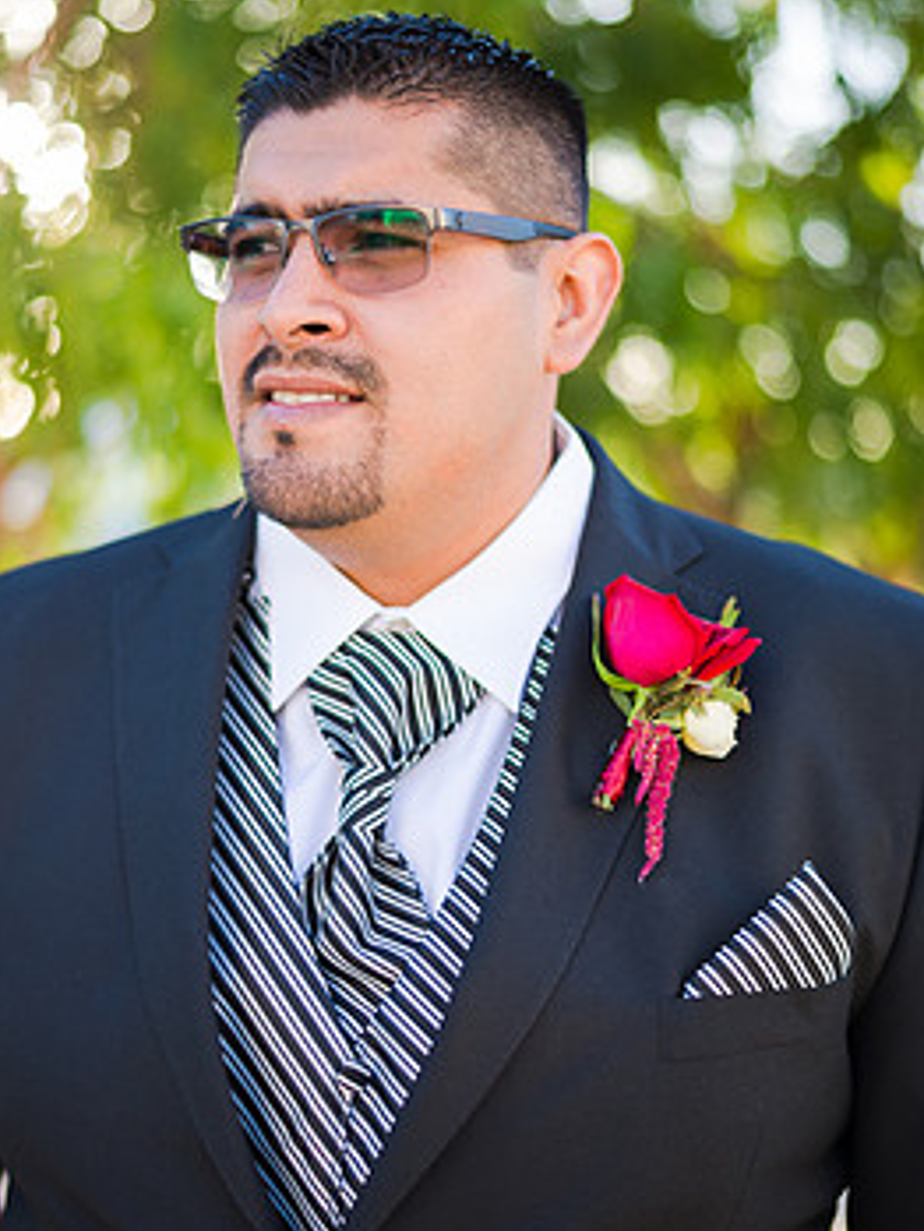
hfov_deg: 23.7
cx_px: 413
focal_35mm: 62
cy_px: 607
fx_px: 2205
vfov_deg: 31.2
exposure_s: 1/500
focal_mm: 50
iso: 125
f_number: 1.8
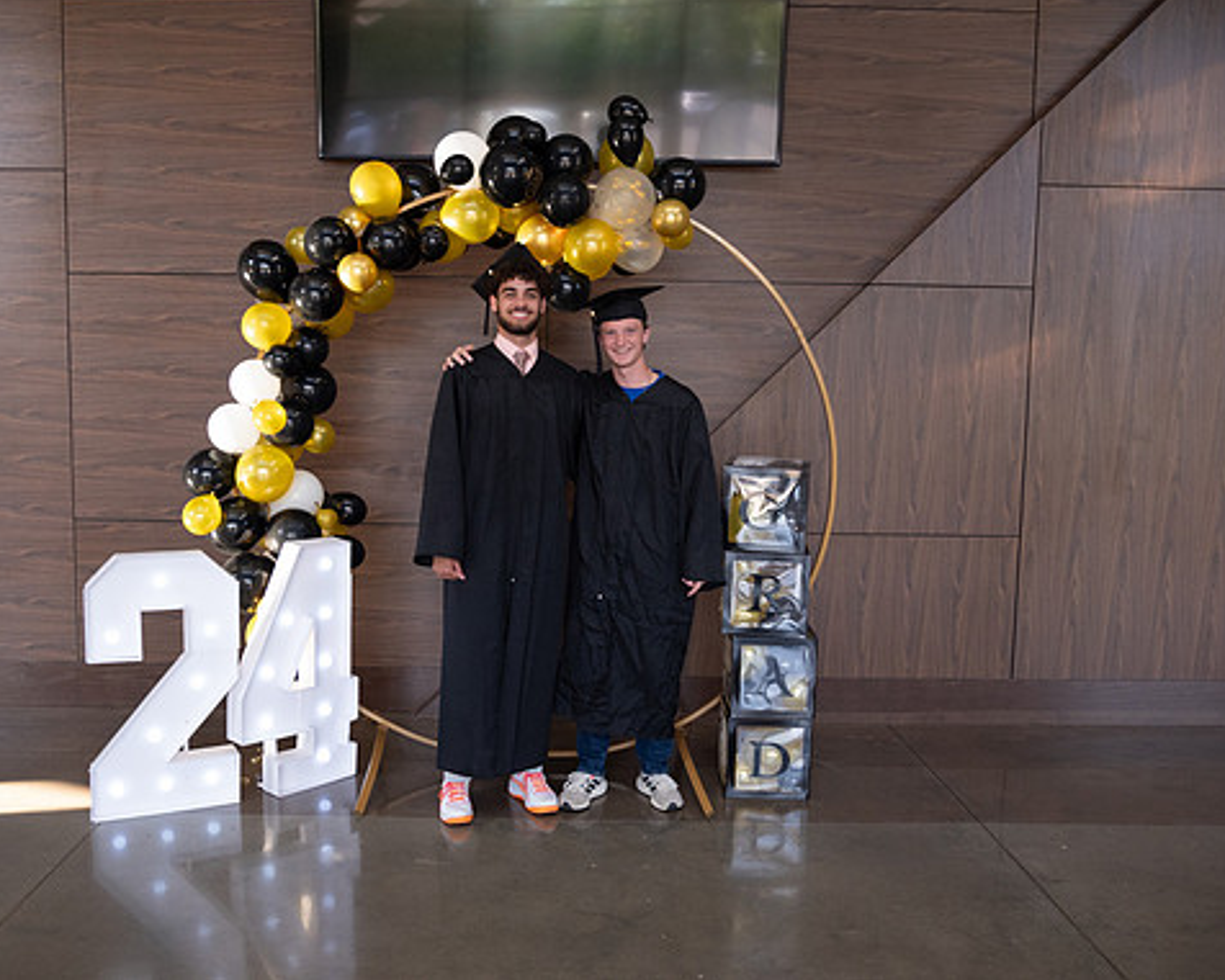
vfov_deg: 45.8
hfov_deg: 55.6
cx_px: 561
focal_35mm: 32
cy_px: 485
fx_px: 1160
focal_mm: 28
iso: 2000
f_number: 4
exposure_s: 1/200
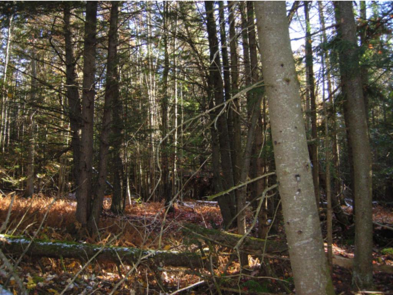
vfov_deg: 39.7
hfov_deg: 51.3
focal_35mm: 36
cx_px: 196
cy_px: 148
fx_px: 409
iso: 200
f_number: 2.7
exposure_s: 1/181
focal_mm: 7.5
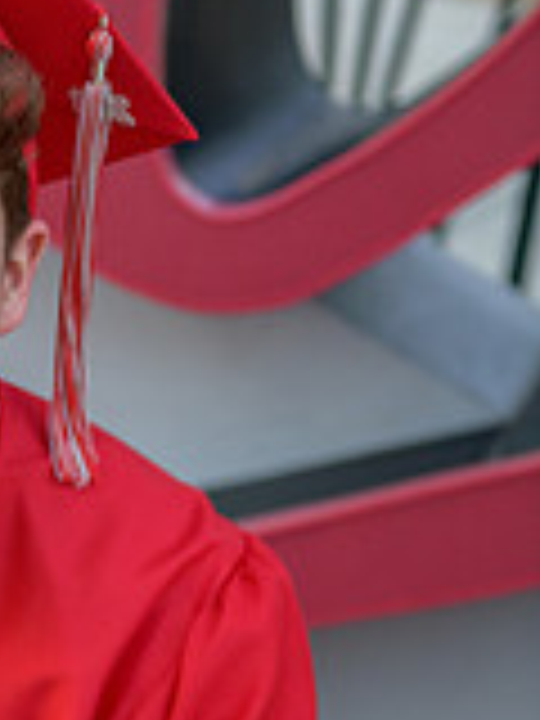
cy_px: 410
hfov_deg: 9.0
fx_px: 3370
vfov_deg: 12.2
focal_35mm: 162
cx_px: -130
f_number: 2.8
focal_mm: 60
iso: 250
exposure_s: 1/400
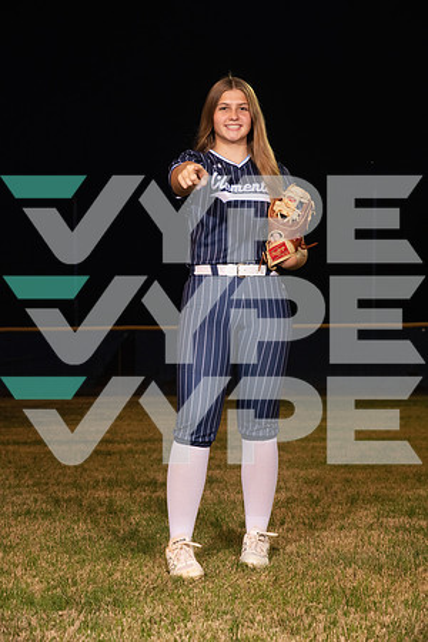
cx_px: 214
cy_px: 321
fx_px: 1106
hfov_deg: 21.9
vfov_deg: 32.4
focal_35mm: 62
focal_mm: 62
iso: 1250
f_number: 6.3
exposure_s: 1/400
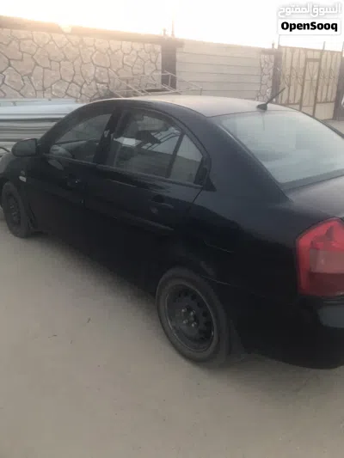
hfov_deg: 49.8
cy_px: 229
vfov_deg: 63.4
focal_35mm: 28
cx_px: 172
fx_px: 371
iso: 25
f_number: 1.8
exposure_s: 1/33
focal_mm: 3.99
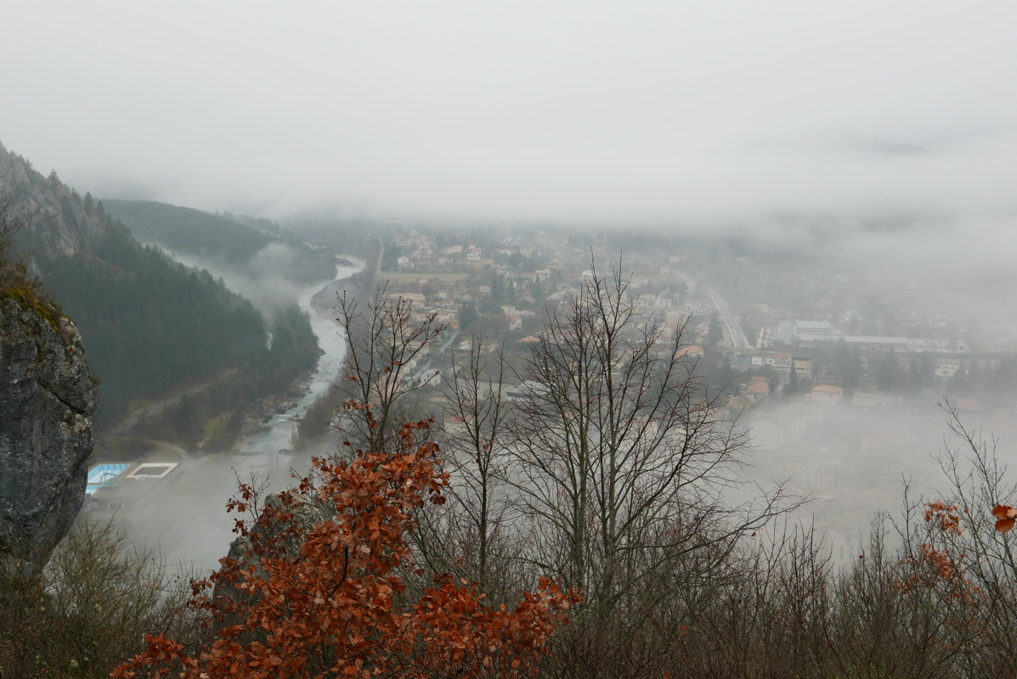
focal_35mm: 41
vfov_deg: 32.7
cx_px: 508
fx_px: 1159
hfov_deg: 47.4
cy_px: 340
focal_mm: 18.6
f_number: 5.6
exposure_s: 1/160
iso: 200
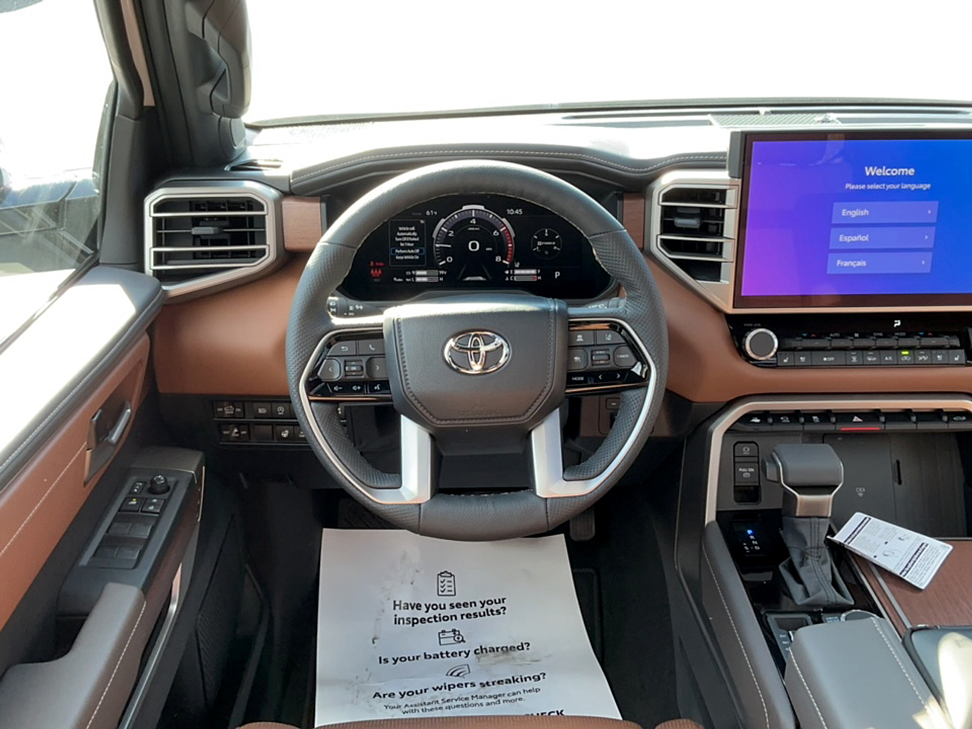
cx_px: 486
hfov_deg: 60.0
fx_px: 842
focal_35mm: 30
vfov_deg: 46.8
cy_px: 364
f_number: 1.8
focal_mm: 3
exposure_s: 1/60
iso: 32
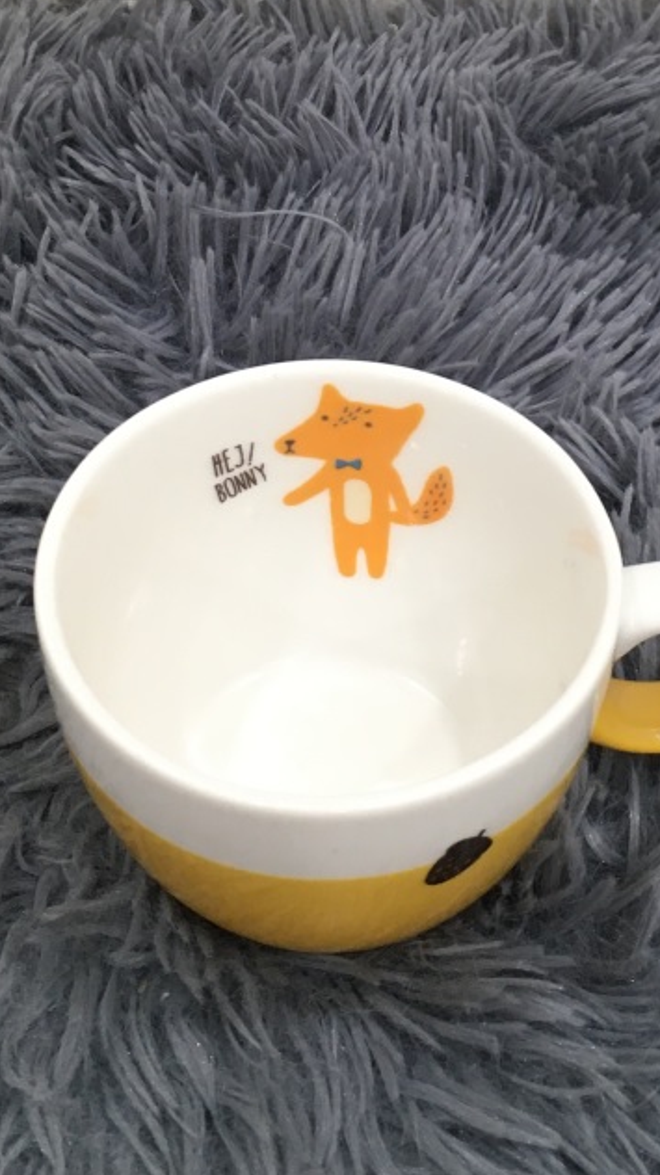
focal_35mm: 60
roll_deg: -1.1
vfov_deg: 34.2
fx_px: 1869
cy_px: 290
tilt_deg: -44.3
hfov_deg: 20.0
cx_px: 372
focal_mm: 4.15
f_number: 2.2
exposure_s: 1/33
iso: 100
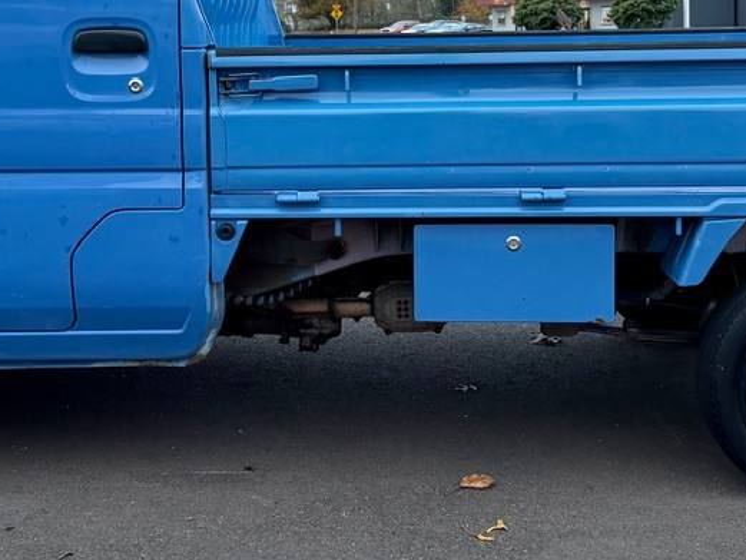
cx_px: 367
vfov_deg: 24.4
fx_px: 1272
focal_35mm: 59
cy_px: 115
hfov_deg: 32.7
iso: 200
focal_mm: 6.76
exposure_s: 1/115
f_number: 1.78
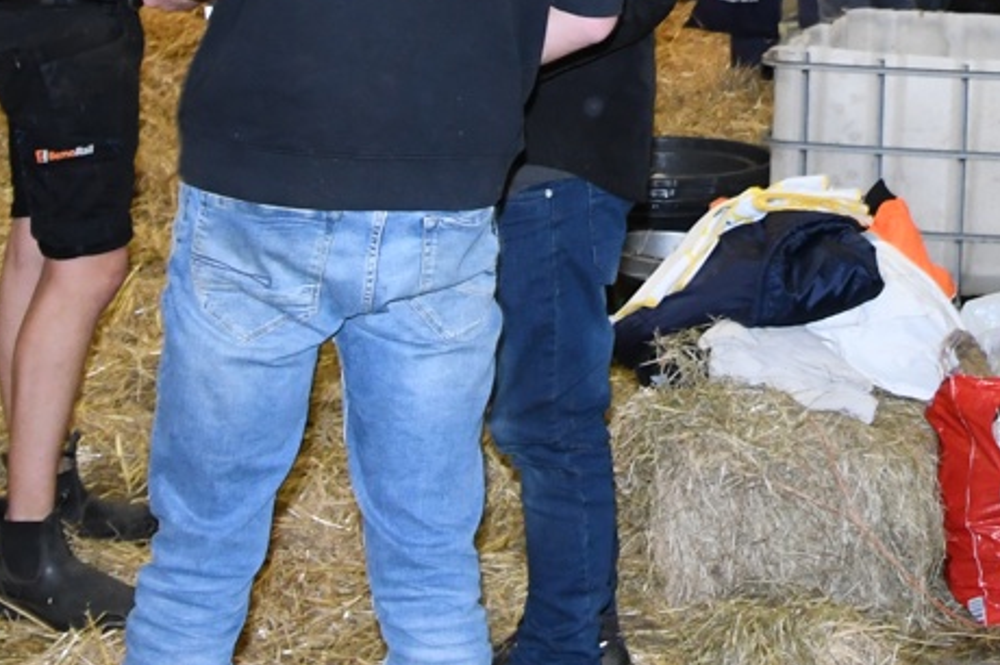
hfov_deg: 20.8
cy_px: -368
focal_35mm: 94
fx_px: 2609
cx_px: 1048
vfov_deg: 13.6
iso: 1600
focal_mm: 18
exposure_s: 1/25
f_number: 6.3
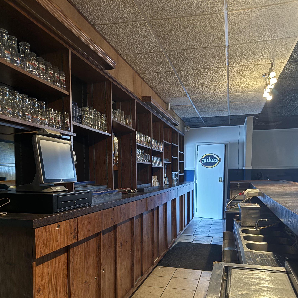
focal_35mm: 29
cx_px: 149
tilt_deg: -5.0
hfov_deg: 55.6
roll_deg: -0.8
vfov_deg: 54.6
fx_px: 282
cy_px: 197
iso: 640
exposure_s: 1/60
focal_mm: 6.76
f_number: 1.78
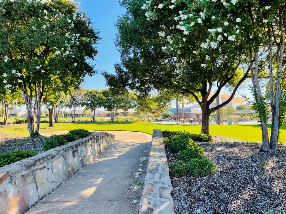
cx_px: 143
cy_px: 107
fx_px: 215
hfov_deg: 67.3
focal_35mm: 26
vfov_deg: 53.1
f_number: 1.6
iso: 32
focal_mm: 5.1
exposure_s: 1/836
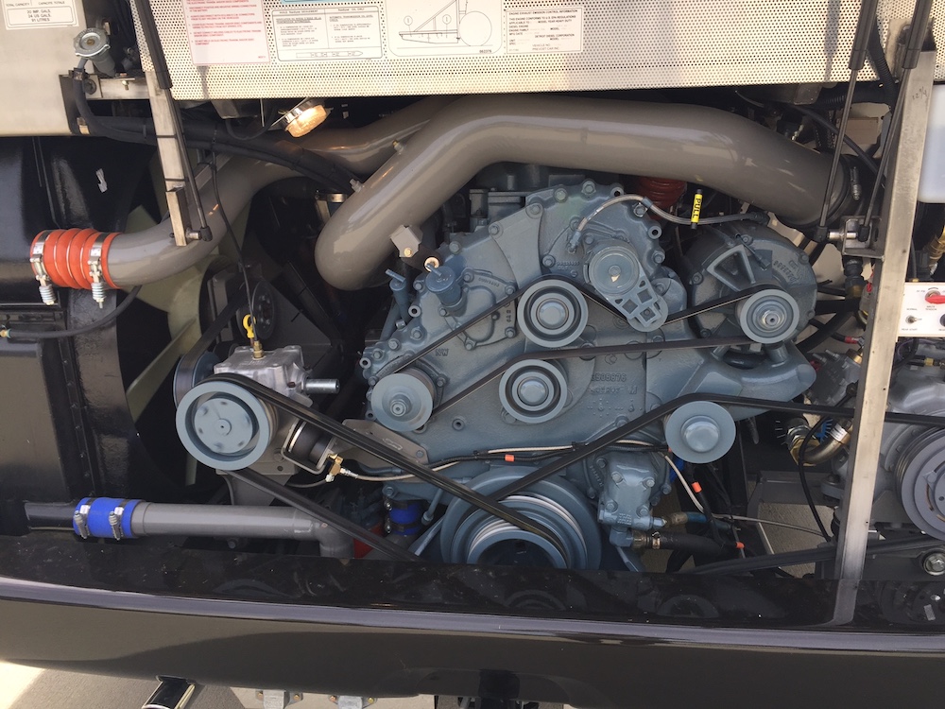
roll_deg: +1.2
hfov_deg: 61.7
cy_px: 354
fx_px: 792
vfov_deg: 48.2
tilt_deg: -16.8
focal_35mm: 29
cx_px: 472
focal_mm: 4.15
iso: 32
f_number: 2.2
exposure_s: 1/471
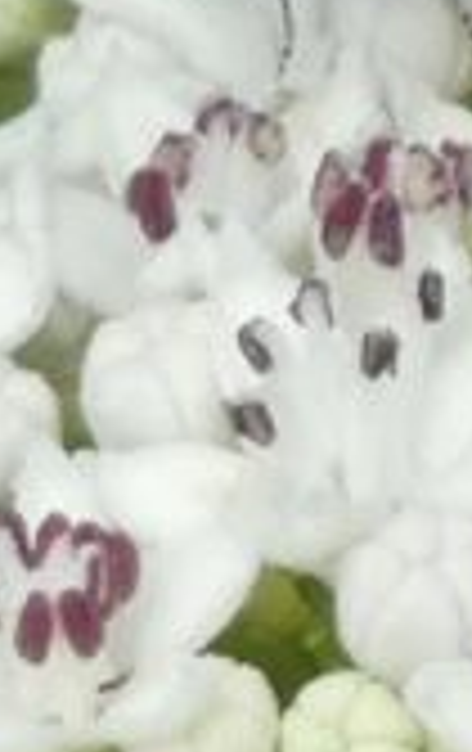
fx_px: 42811
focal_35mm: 2089
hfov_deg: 0.6
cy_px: -135
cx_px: 459
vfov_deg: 1.0
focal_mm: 92.3
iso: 80
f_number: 5.6
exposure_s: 1/100
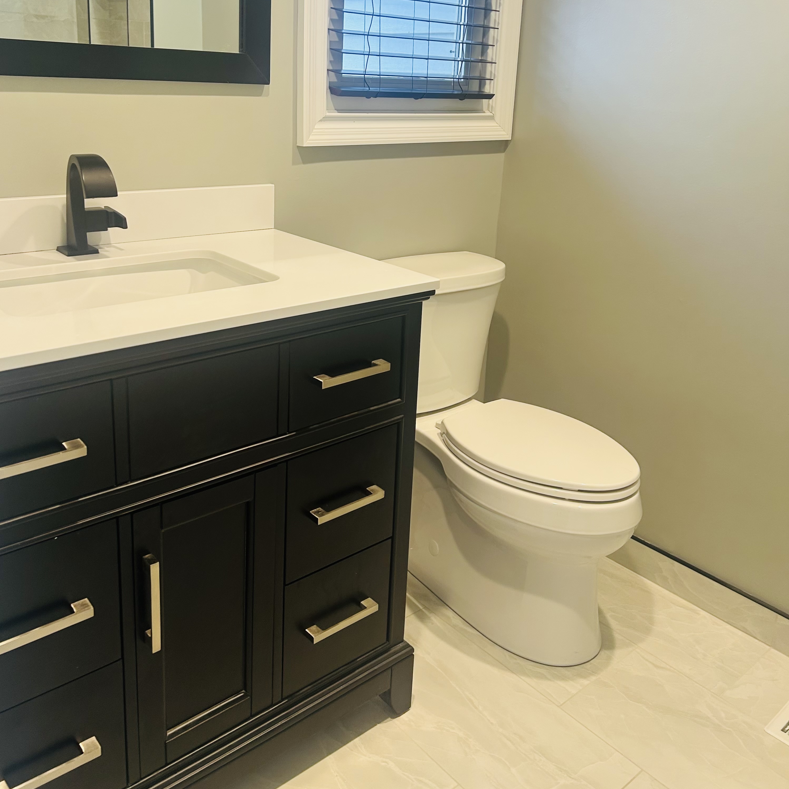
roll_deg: -1.6
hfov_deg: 52.5
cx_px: 390
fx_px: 799
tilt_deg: -13.1
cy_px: 275
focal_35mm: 31
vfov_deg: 51.7
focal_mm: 5.7
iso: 80
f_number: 1.5
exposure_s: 1/60
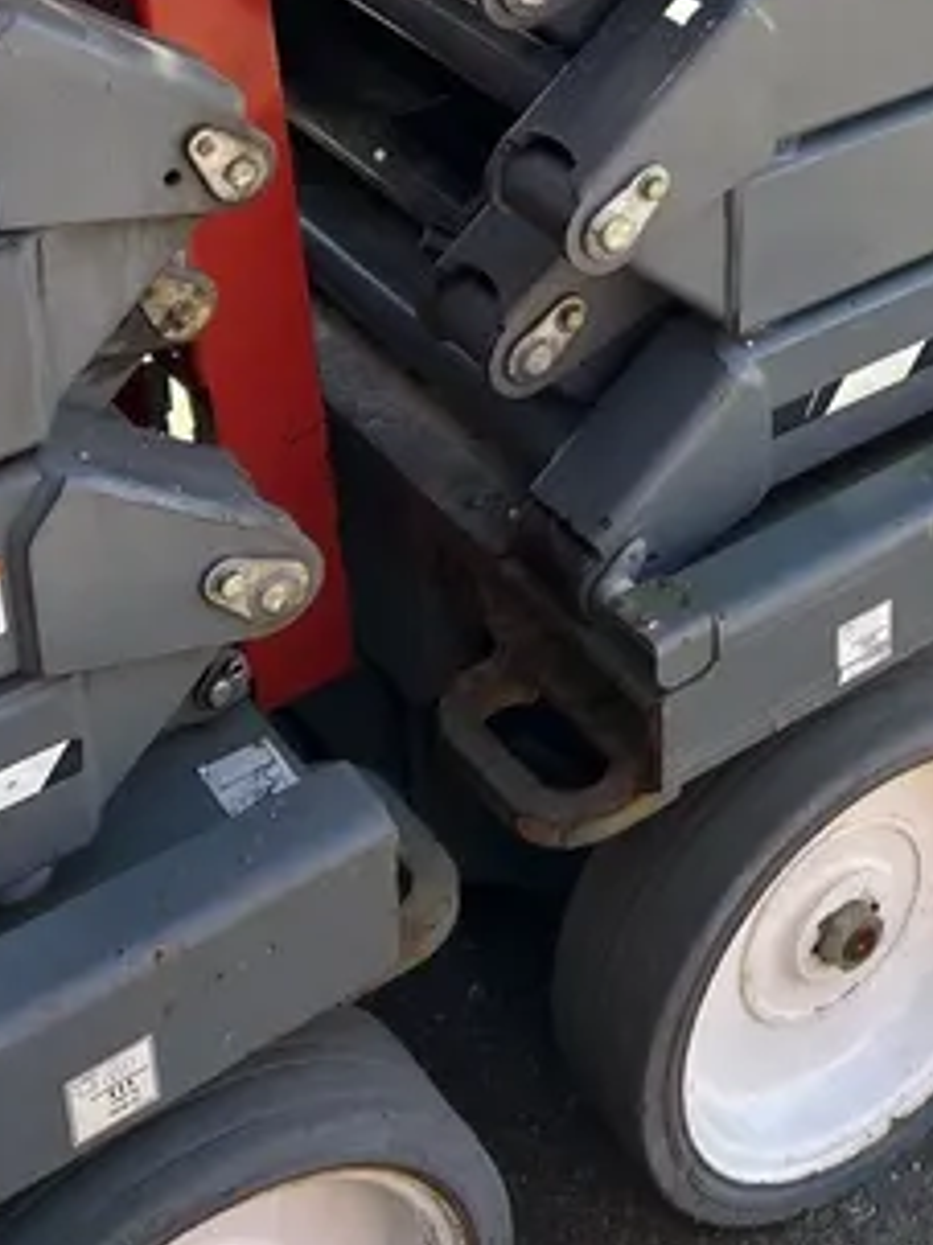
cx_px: 1069
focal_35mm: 63
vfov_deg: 28.0
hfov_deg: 21.8
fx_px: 2266
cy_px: -134
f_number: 1.5
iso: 50
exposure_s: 1/687
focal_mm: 5.7
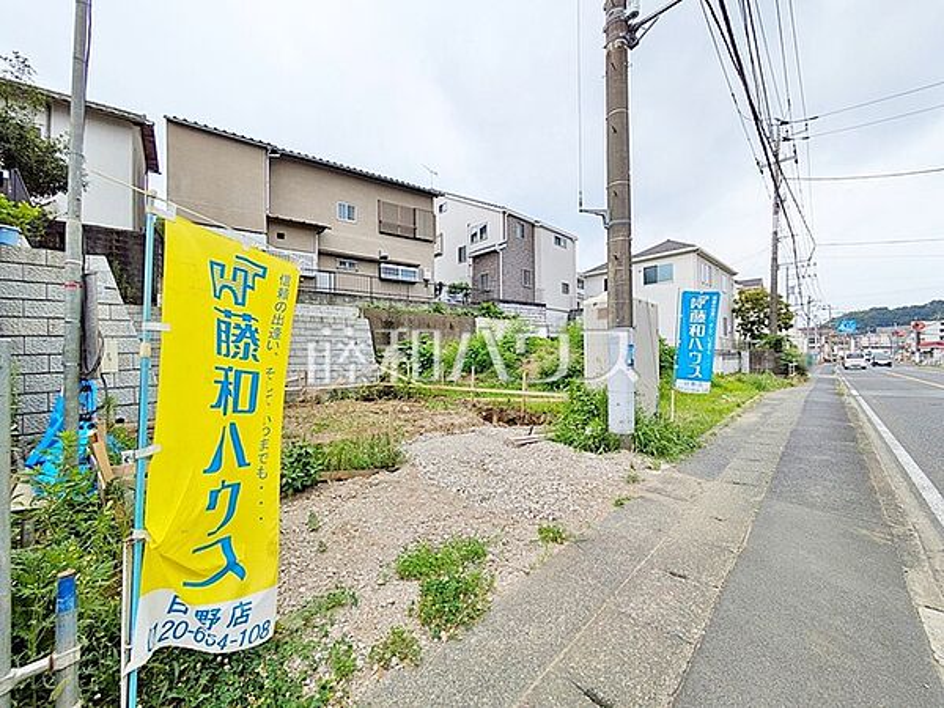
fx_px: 382
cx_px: 472
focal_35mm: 14
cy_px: 354
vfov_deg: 85.7
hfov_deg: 102.1
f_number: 2.2
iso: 47
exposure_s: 1/1605
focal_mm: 1.83
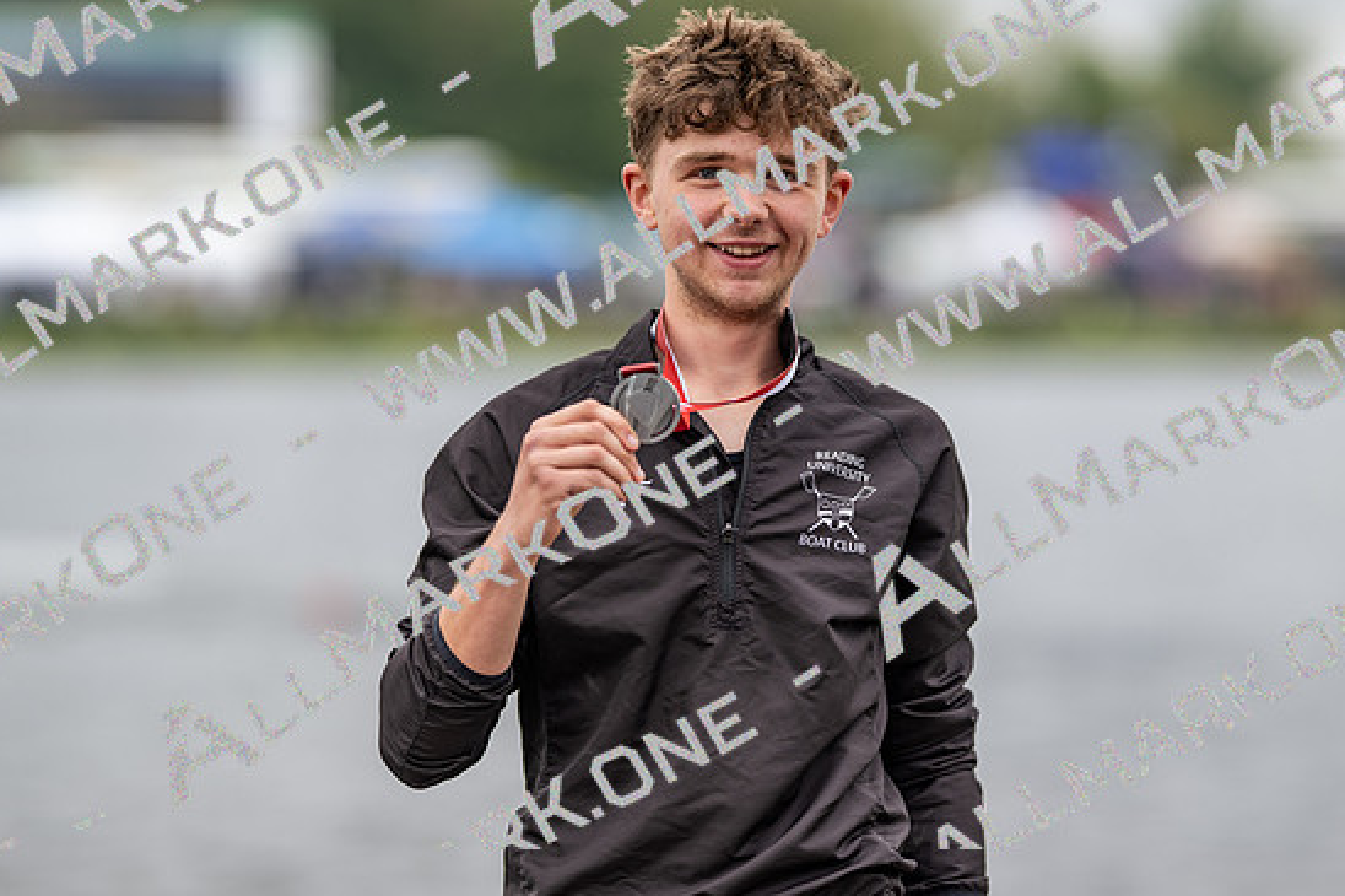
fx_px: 5341
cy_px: 428
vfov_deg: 9.6
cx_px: 663
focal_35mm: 143
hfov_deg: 14.4
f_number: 1.8
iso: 72
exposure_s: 1/1000
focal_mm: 135
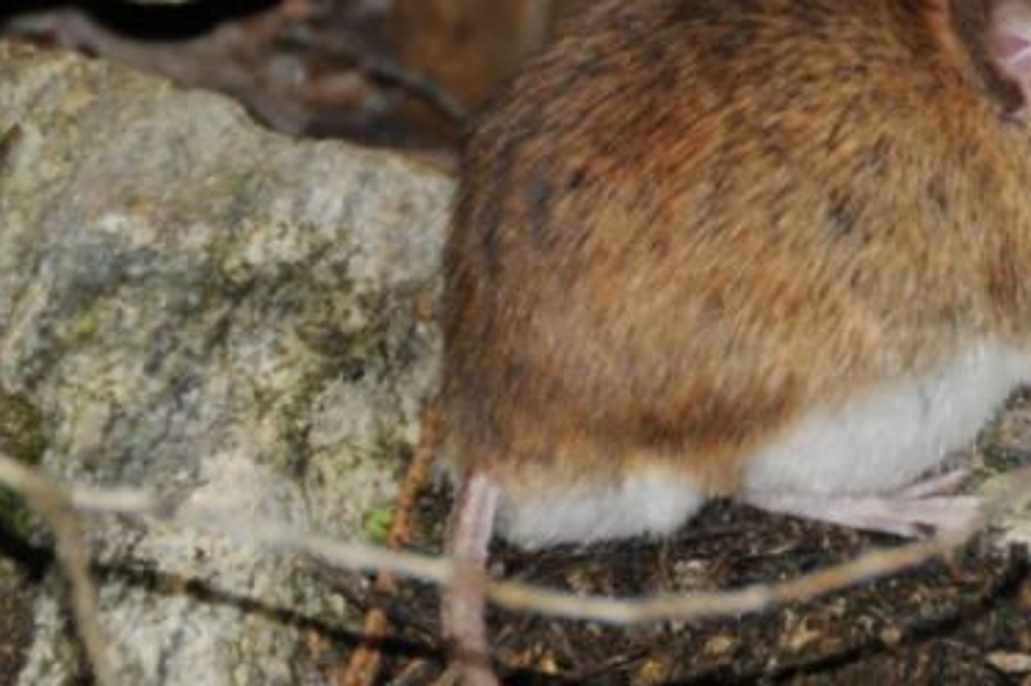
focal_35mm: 684
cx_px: 1260
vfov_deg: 2.0
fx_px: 19571
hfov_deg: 3.0
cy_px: 321
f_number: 5.6
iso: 200
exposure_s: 1/200
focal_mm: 170
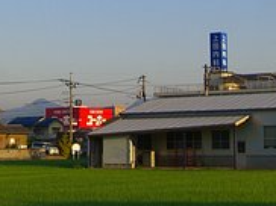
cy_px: -48
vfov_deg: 13.4
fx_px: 852
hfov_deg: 18.4
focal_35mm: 107
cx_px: 118
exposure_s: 1/500
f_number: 4
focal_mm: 7.9
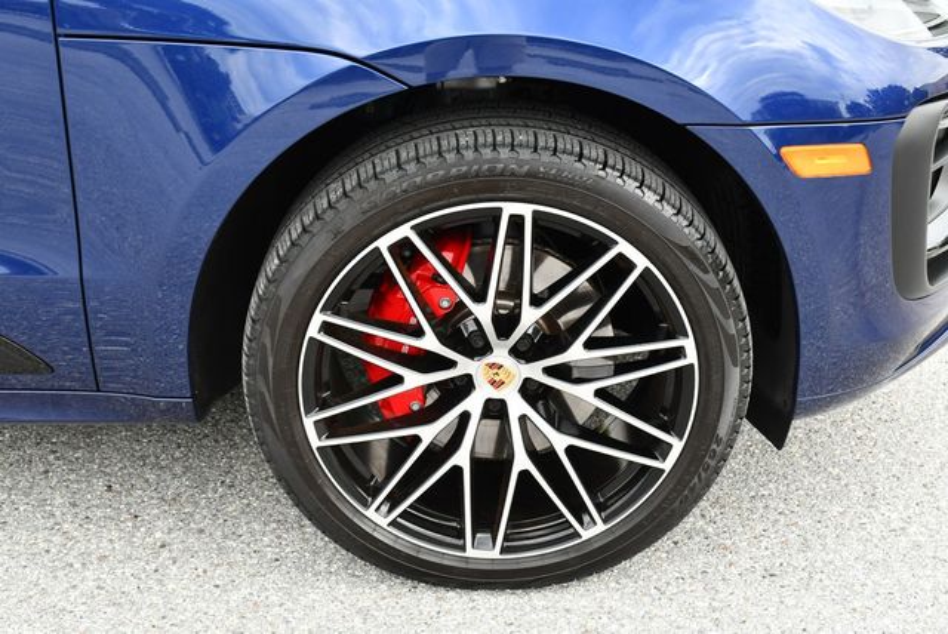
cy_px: 317
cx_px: 474
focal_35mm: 48
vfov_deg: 28.1
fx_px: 1265
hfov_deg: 41.1
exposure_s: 1/250
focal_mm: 24
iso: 400
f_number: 5.6
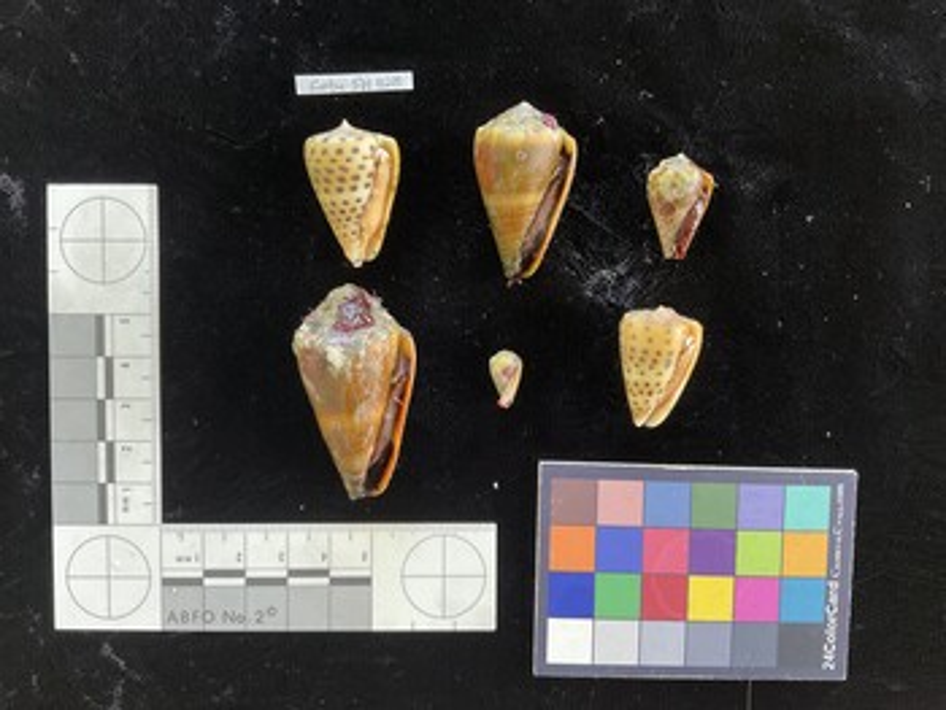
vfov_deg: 48.3
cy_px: 355
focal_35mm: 29
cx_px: 473
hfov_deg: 61.6
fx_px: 793
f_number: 1.8
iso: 160
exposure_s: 1/50
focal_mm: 3
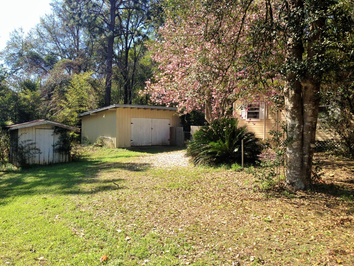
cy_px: 133
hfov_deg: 55.4
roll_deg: -0.4
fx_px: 337
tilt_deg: -2.3
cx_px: 177
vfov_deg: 42.9
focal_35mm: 33
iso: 50
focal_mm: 4.12
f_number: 2.4
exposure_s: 1/653
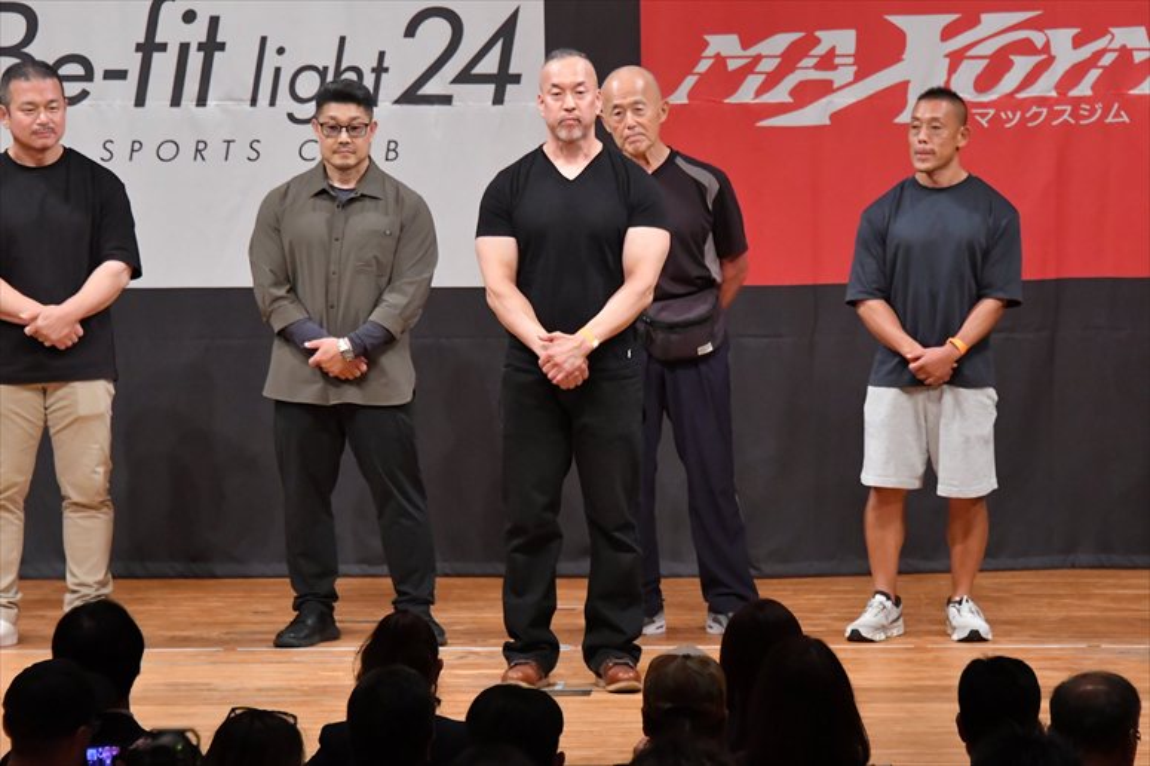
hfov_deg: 8.1
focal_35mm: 255
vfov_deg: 5.4
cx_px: 575
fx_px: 8142
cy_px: 383
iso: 7200
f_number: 5.6
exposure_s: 1/400
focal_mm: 170
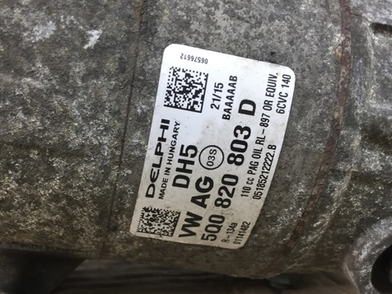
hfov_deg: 47.8
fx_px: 442
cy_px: 195
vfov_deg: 36.5
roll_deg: -1.3
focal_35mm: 39
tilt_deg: -20.2
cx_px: 183
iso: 80
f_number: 2.2
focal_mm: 4.15
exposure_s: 1/33
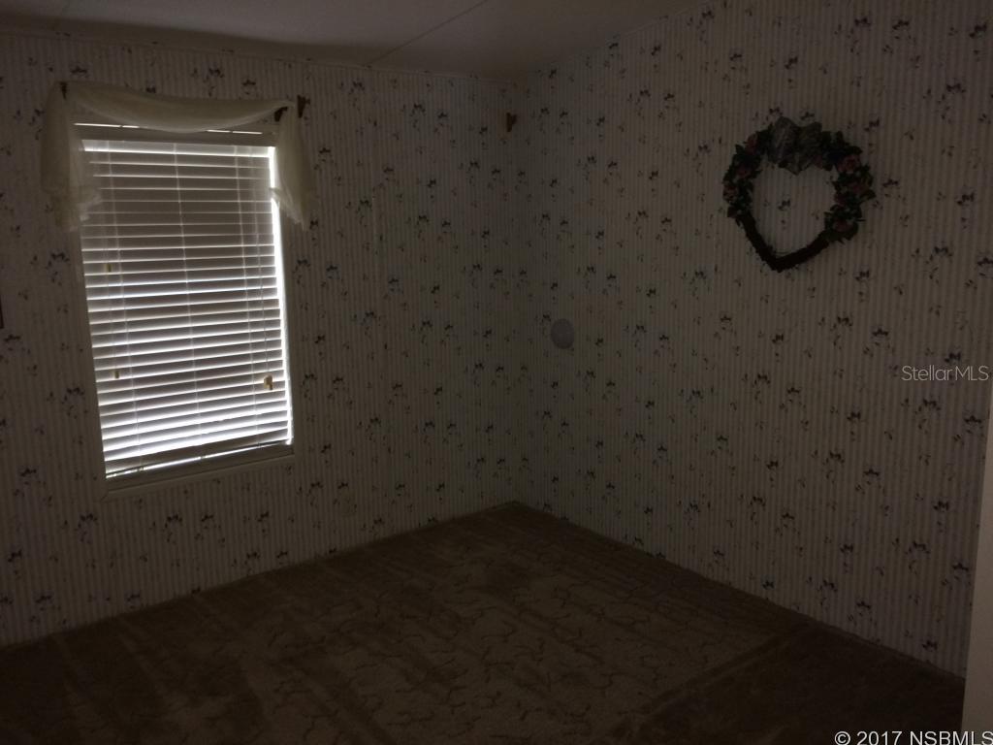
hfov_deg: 61.7
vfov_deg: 48.2
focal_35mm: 29
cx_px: 496
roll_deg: -0.5
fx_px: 832
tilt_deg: -9.2
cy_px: 372
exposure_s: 1/16
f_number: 2.2
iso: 64
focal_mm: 4.15
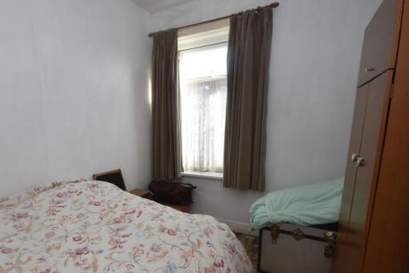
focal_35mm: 20
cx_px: 158
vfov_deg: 61.1
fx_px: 227
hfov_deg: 82.6
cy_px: 172
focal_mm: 10
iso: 400
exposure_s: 1/250
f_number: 5
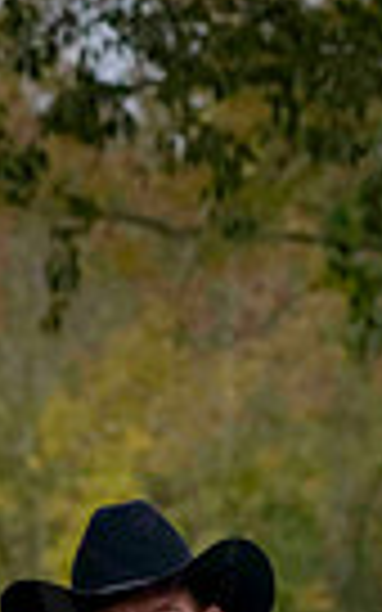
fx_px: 5597
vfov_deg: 6.2
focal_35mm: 336
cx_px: 153
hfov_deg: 3.9
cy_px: 940
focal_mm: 100
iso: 2000
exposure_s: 1/800
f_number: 6.3
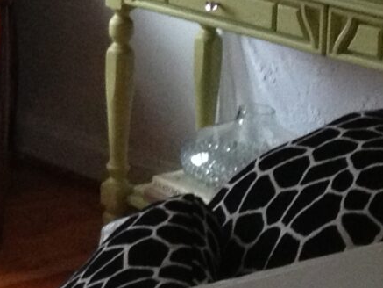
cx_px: -236
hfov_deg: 9.3
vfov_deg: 7.1
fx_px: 2269
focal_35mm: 205
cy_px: -198
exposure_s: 1/20
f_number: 2.4
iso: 250
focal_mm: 4.28
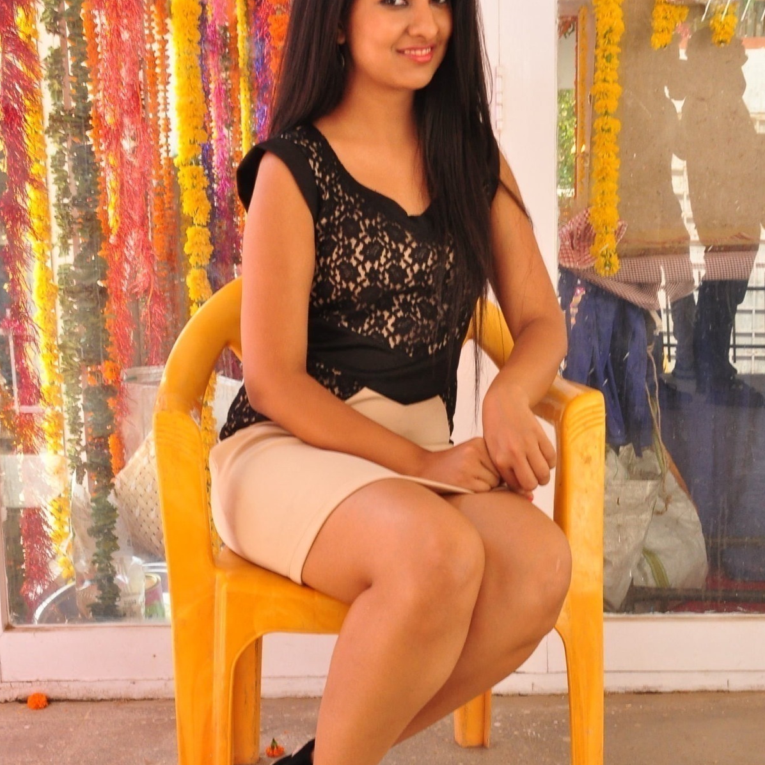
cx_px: 382
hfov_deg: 34.0
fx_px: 1250
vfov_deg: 34.0
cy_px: 413
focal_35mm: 50
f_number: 10
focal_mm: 26
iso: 1250
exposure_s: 1/125
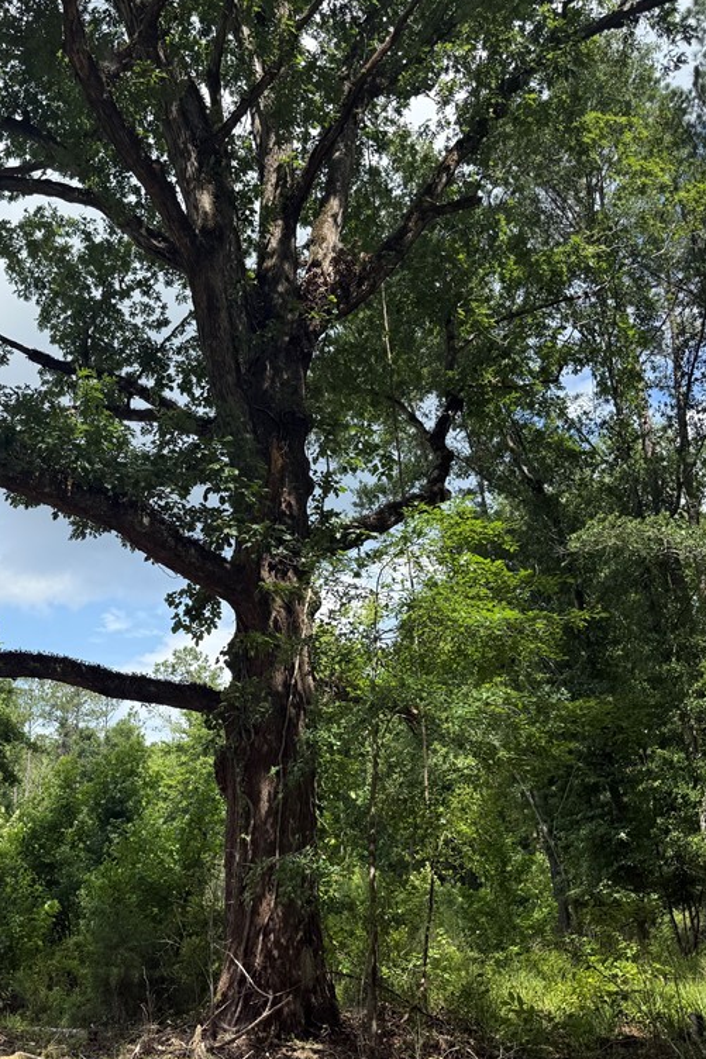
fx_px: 1001
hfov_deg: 37.9
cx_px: 175
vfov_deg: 55.8
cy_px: 525
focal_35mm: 34
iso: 100
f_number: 1.78
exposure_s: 1/2703
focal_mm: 6.76
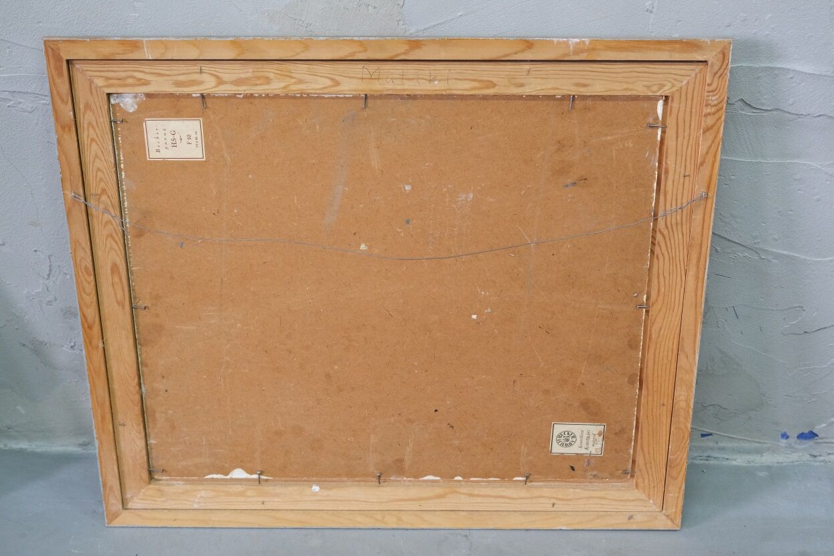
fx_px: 1089
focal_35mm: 47
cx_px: 415
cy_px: 281
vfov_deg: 28.6
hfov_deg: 41.9
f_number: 4
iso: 2500
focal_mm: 30.8
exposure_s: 1/45
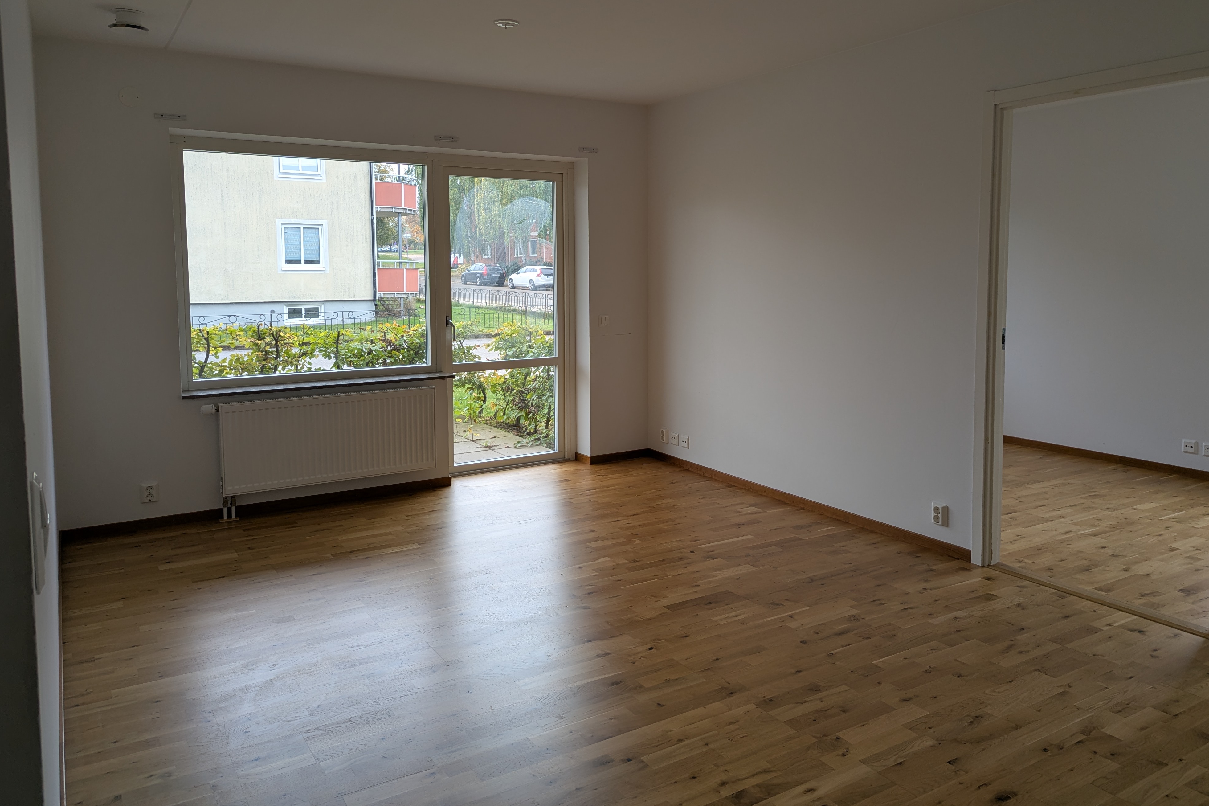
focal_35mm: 26
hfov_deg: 69.4
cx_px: 608
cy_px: 334
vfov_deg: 49.3
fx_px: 873
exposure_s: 1/68.3
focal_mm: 6.81
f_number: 1.85
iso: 46
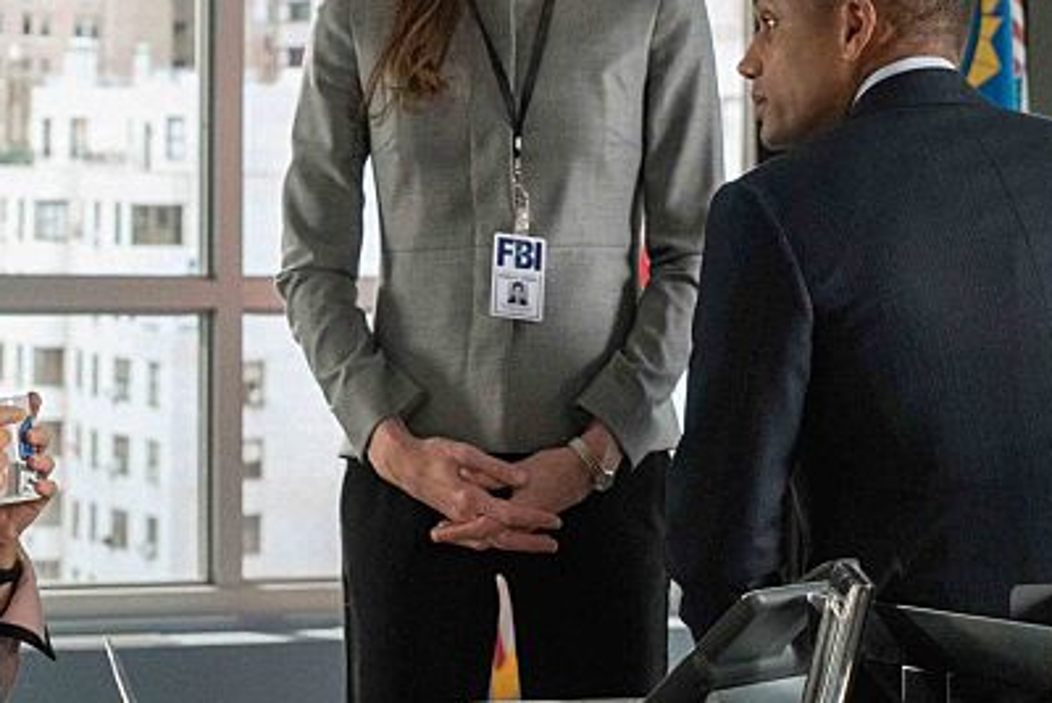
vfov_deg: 11.2
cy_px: 316
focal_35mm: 122
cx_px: 413
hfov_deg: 16.8
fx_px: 3566
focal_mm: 61
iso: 5000
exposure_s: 1/100
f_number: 5
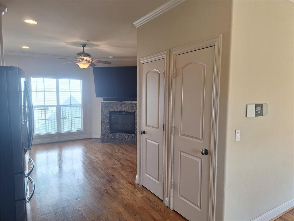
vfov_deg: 58.9
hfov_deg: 73.9
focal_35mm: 23
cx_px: 147
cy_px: 110
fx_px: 195
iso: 40
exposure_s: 1/121
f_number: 1.8
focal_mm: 5.54
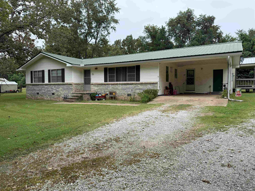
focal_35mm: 24
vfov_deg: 56.8
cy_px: 96
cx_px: 128
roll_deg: -0.1
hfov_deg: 71.6
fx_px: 177
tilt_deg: -2.9
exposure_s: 1/2000
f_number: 1.78
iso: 100
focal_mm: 6.76
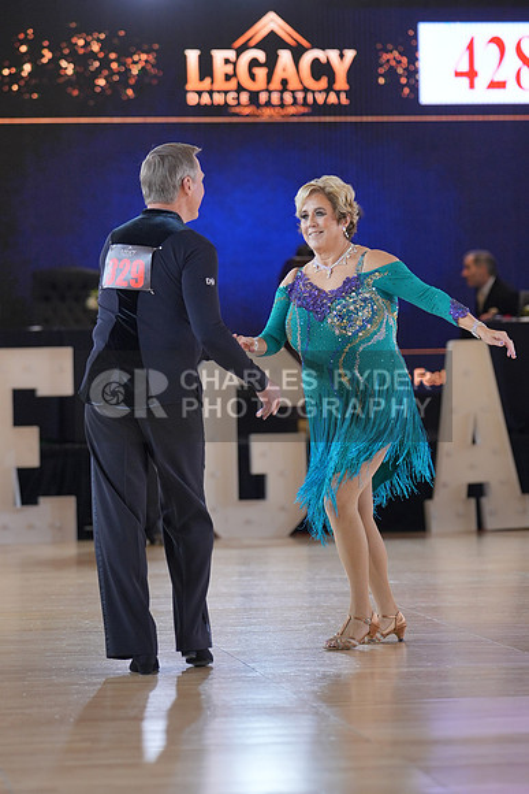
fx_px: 2974
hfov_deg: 10.2
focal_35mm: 135
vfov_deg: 15.2
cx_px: 264
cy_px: 397
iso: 800
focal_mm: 90
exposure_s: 1/500
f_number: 2
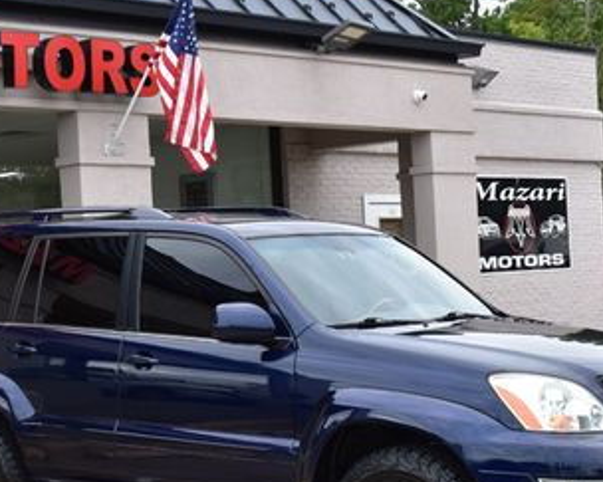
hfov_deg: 21.8
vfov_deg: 17.8
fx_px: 1534
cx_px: 65
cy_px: 298
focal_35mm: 86
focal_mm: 29
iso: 400
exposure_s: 1/200
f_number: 10
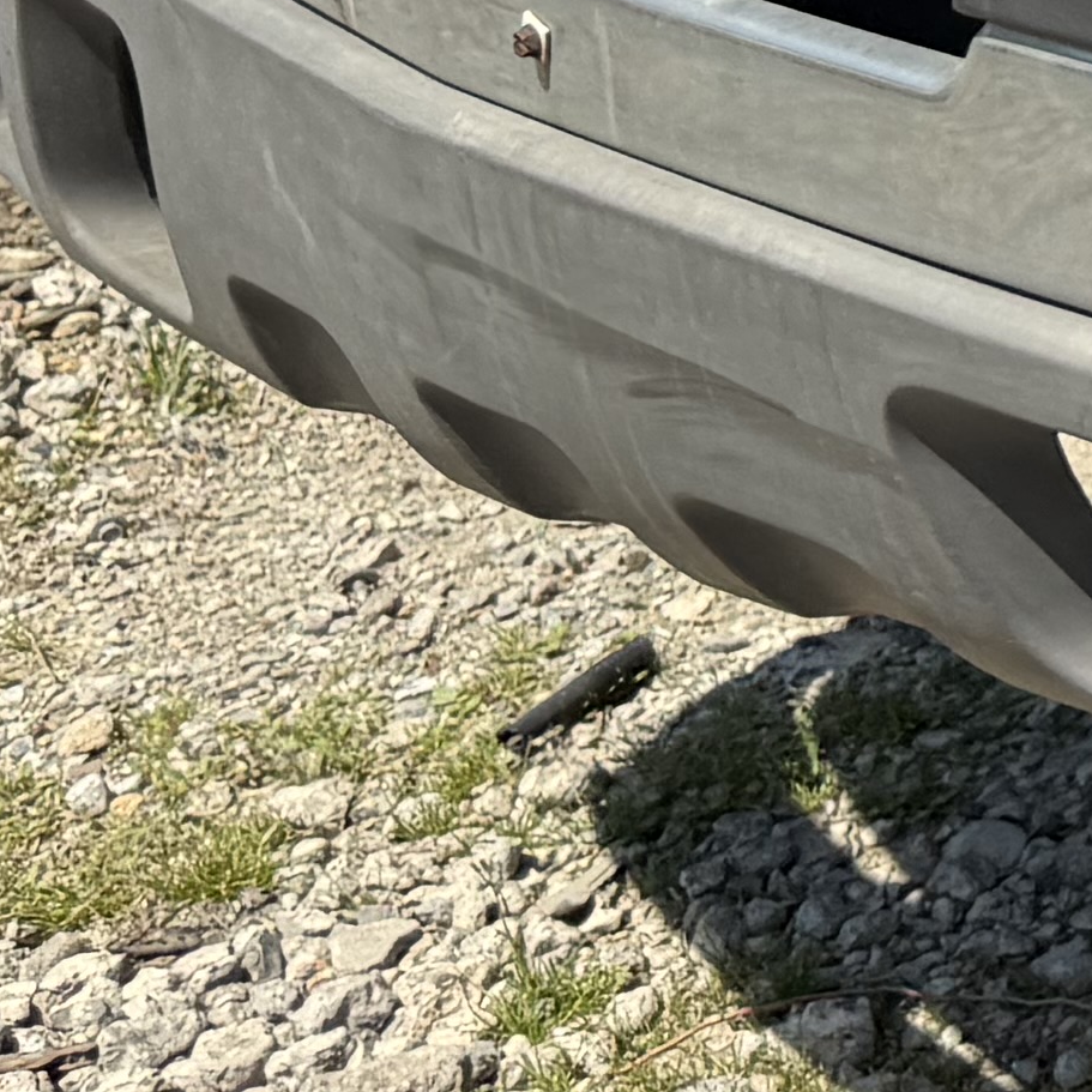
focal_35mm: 133
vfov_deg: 11.9
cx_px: 2843
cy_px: -981
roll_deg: -0.3
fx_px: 4747
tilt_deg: -3.3
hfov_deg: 10.7
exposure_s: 1/3425
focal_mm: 6.76
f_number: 1.78
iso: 80
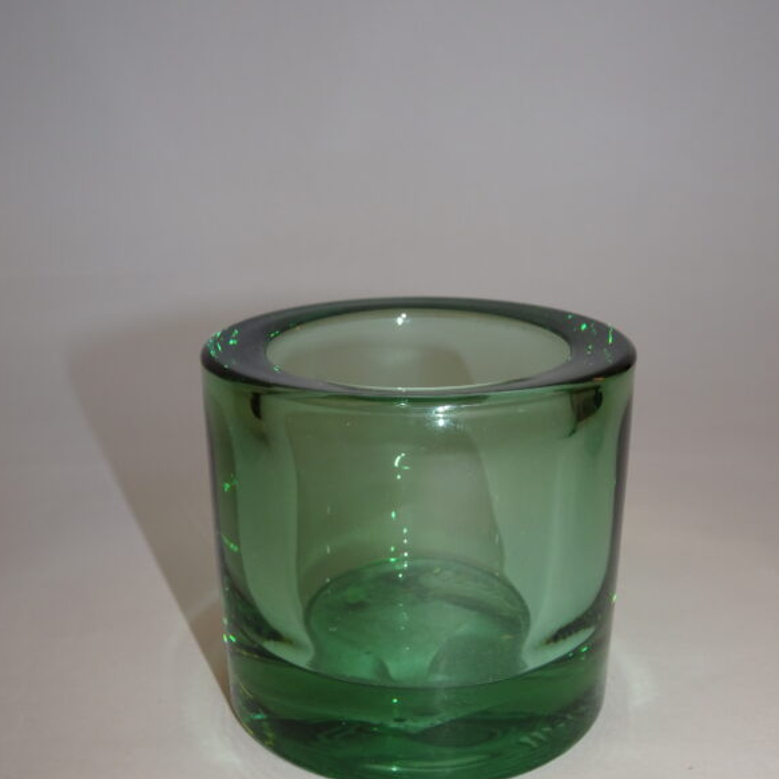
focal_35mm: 40
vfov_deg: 41.7
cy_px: 449
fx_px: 1018
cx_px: 386
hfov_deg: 41.9
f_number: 4
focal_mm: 5.61
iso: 80
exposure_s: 1/40
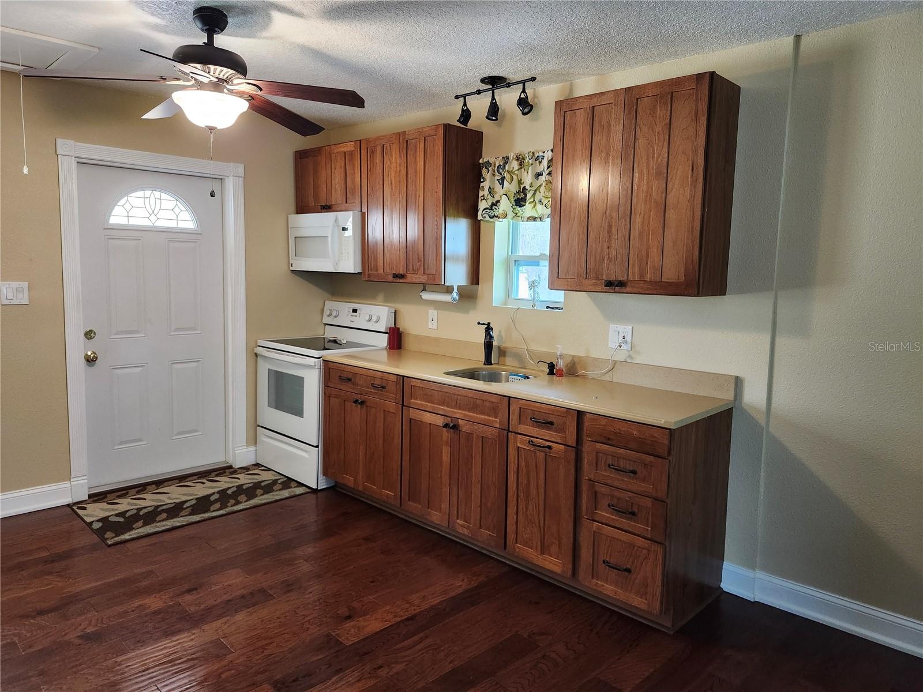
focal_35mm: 23
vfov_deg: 58.9
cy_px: 346
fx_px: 613
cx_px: 462
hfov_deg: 73.9
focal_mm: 5.54
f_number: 1.8
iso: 1000
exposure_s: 1/120
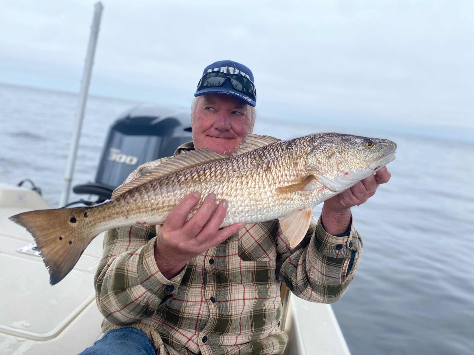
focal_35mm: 26
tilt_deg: -6.7
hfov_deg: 67.3
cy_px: 178
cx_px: 237
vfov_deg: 53.1
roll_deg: -7.1
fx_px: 356
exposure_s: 1/827
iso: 32
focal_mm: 4.25
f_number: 1.8
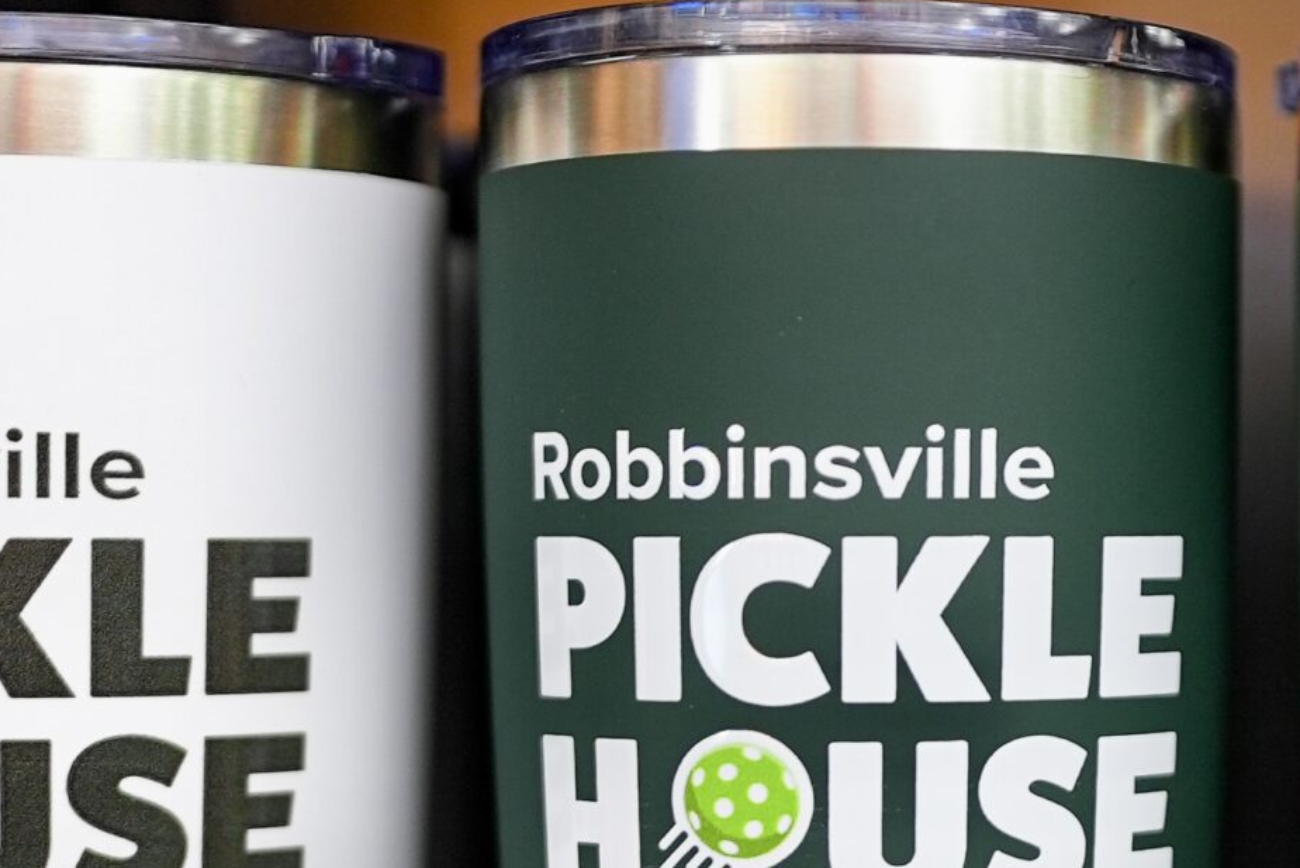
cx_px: 1196
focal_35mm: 97
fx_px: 3504
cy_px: 561
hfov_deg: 20.5
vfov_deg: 14.1
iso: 500
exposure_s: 1/60
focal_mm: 35
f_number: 2
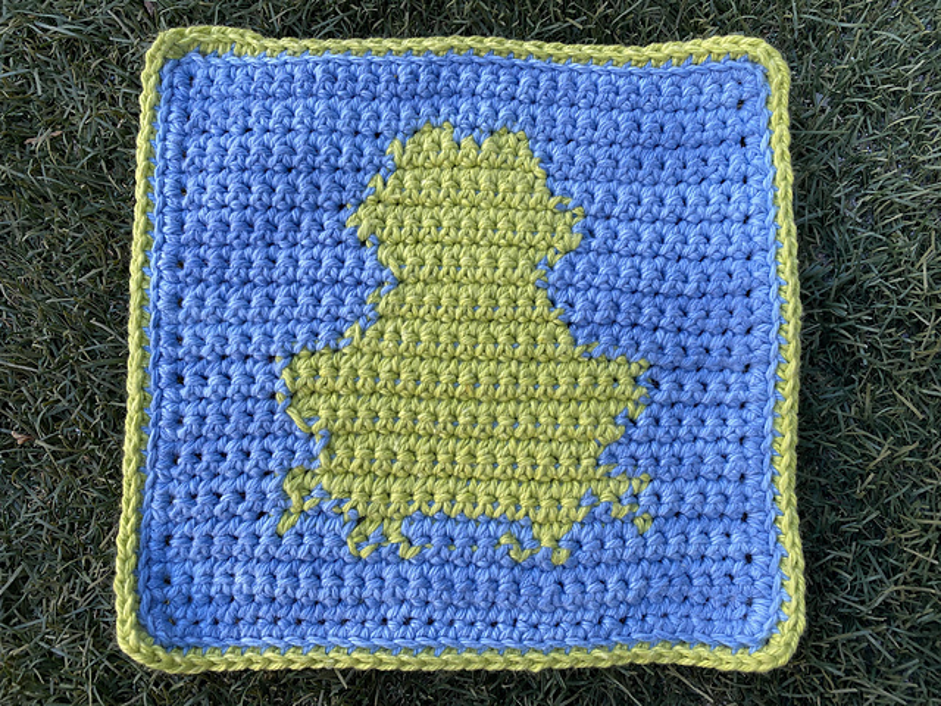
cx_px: 470
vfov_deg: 53.1
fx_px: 707
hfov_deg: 67.3
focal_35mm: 26
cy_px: 353
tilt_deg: -85.4
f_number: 1.8
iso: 32
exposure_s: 1/122
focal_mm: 4.25
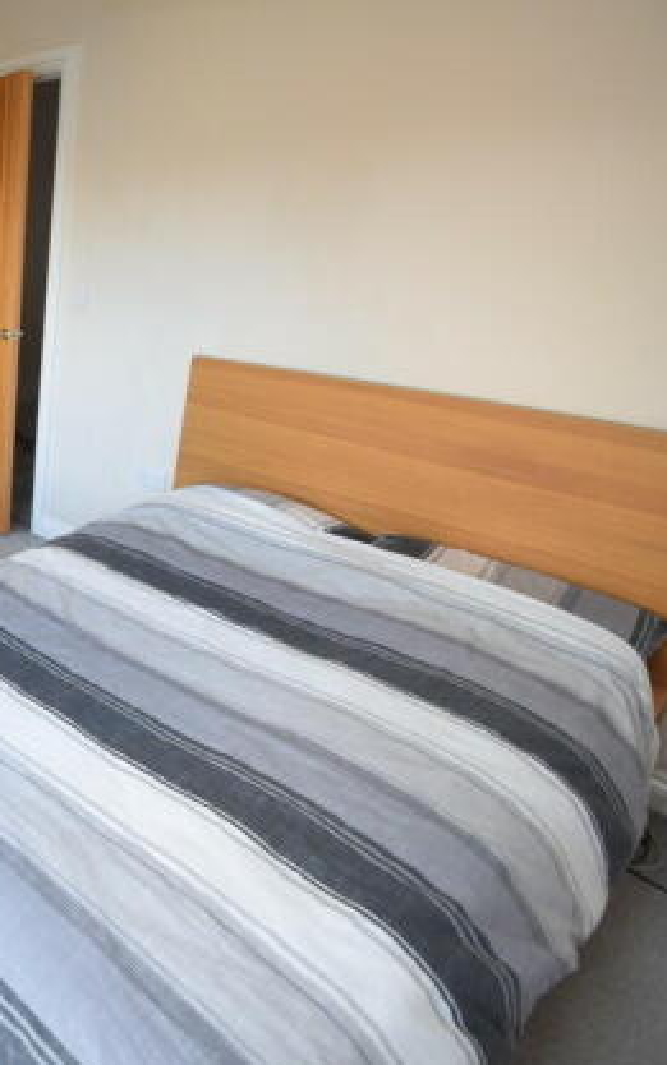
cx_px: -83
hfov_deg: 40.3
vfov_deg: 74.8
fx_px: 697
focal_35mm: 24
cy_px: 535
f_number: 4
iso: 800
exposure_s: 1/60
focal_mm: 10
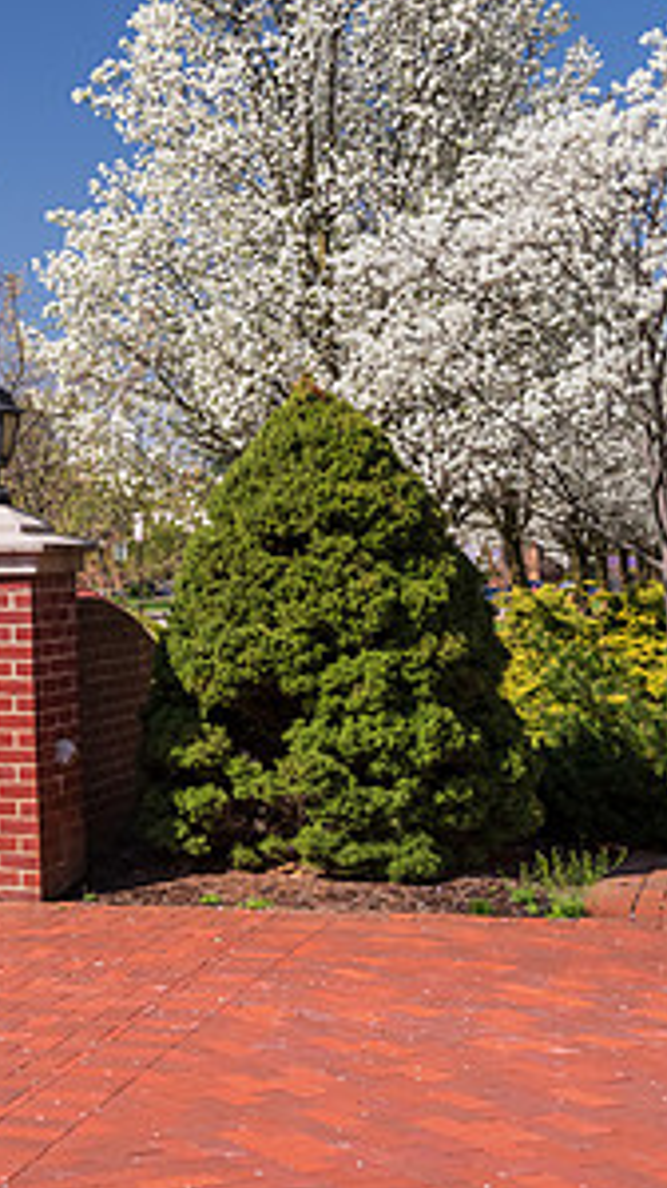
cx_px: -302
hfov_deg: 17.0
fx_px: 2045
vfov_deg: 32.2
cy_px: 451
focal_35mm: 65
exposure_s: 1/200
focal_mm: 32
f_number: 9
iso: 320
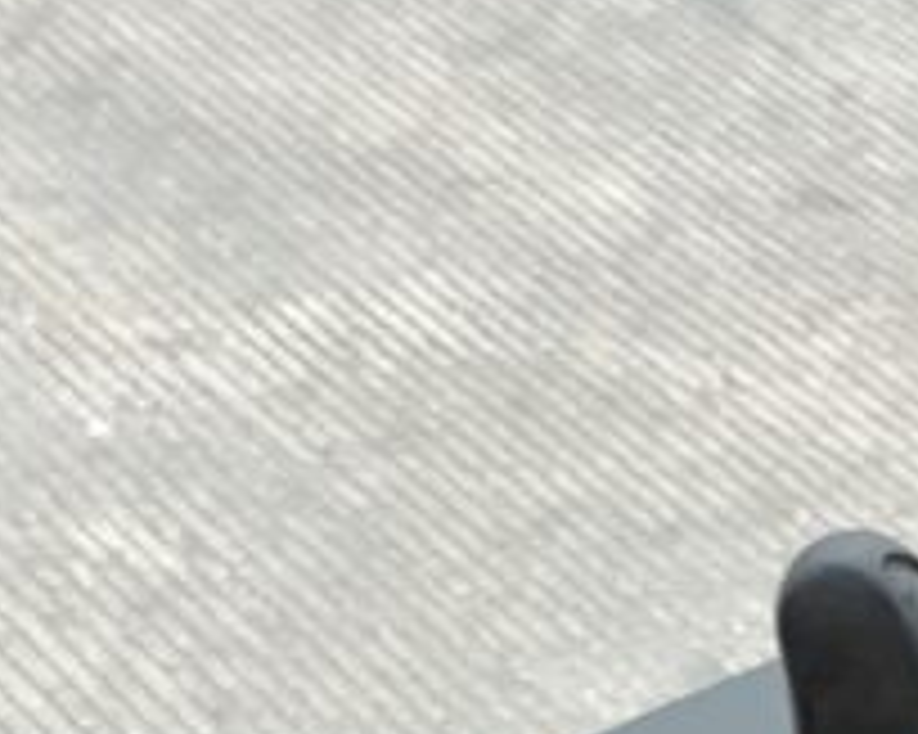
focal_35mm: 142
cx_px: 756
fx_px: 3856
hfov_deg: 13.5
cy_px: 1085
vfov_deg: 10.5
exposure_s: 1/188
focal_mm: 3
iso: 16
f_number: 1.8
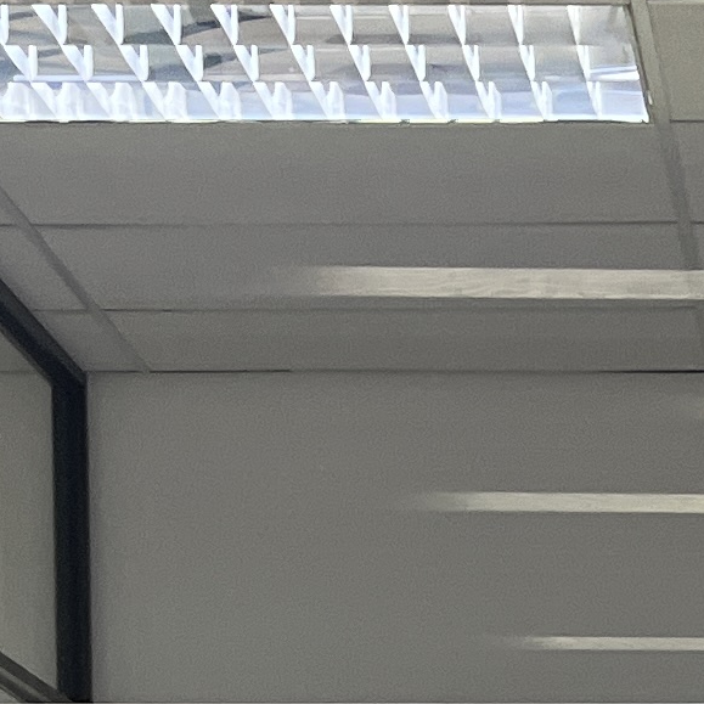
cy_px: 1374
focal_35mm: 160
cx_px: 952
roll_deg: +0.4
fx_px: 3681
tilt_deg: -2.7
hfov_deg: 10.6
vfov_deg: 10.2
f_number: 1.6
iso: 125
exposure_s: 1/100
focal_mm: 5.1
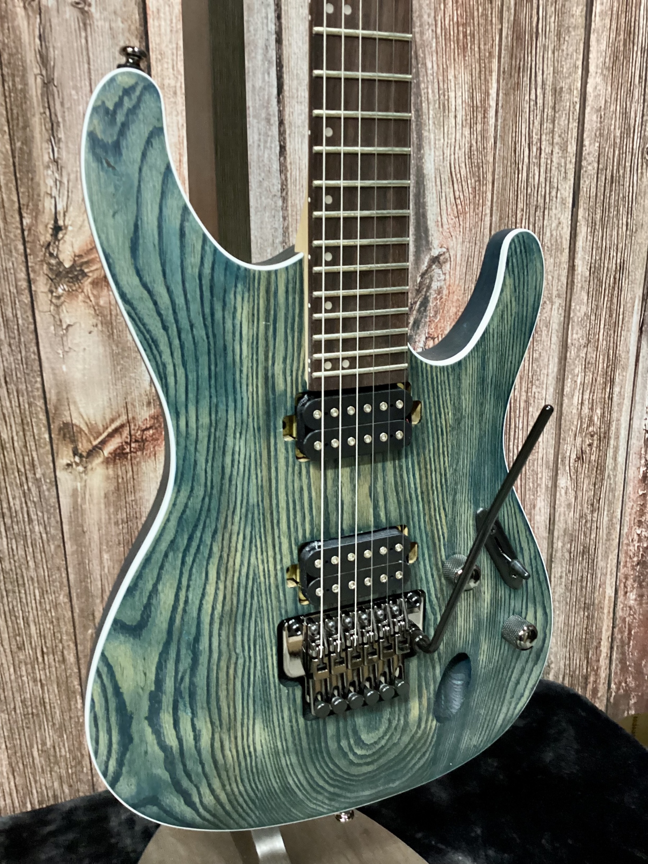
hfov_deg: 45.5
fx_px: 773
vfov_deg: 58.3
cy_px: 432
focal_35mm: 31
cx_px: 324
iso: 400
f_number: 2.4
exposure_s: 1/40
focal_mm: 3.3
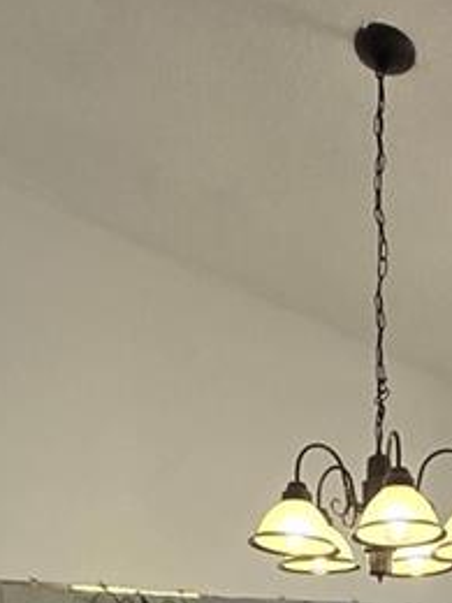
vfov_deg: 22.7
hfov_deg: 24.0
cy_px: 1011
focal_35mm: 60
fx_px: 1045
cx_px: 364
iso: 40
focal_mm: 1.7
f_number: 2.2
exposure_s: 1/60
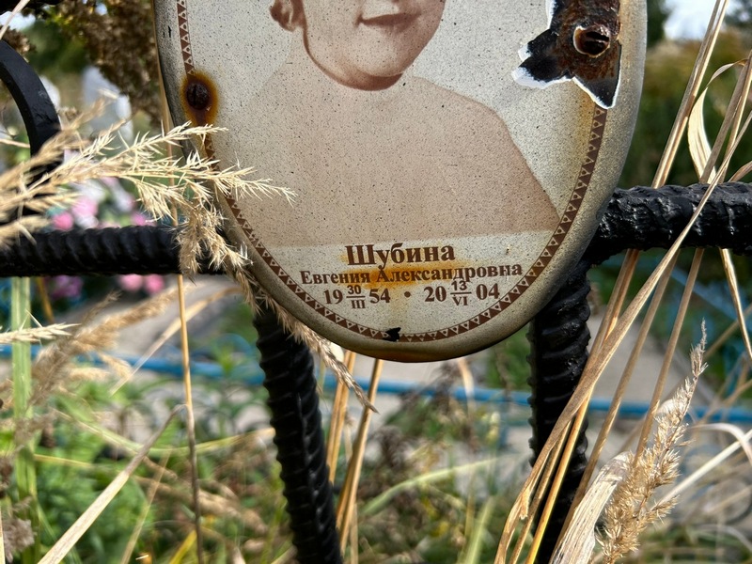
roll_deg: -1.0
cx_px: 376
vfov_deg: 53.1
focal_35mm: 26
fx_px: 565
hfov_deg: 67.3
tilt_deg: -17.2
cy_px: 282
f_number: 1.5
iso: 50
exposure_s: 1/1724
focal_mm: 5.7
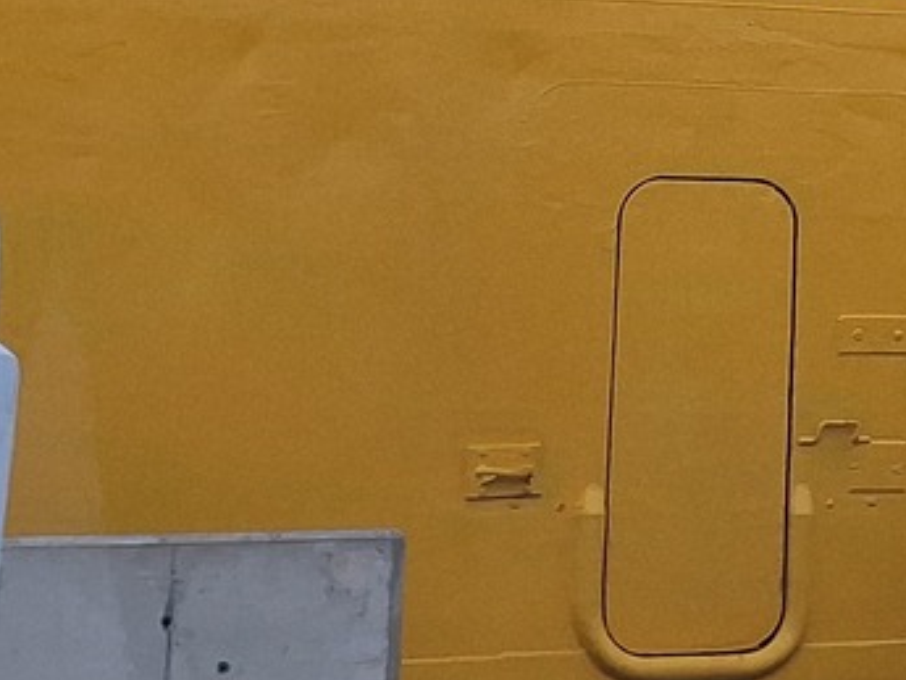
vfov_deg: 14.4
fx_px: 2618
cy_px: -104
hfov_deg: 18.3
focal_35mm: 100
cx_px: 1169
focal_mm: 5.54
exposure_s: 1/100
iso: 64
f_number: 1.8
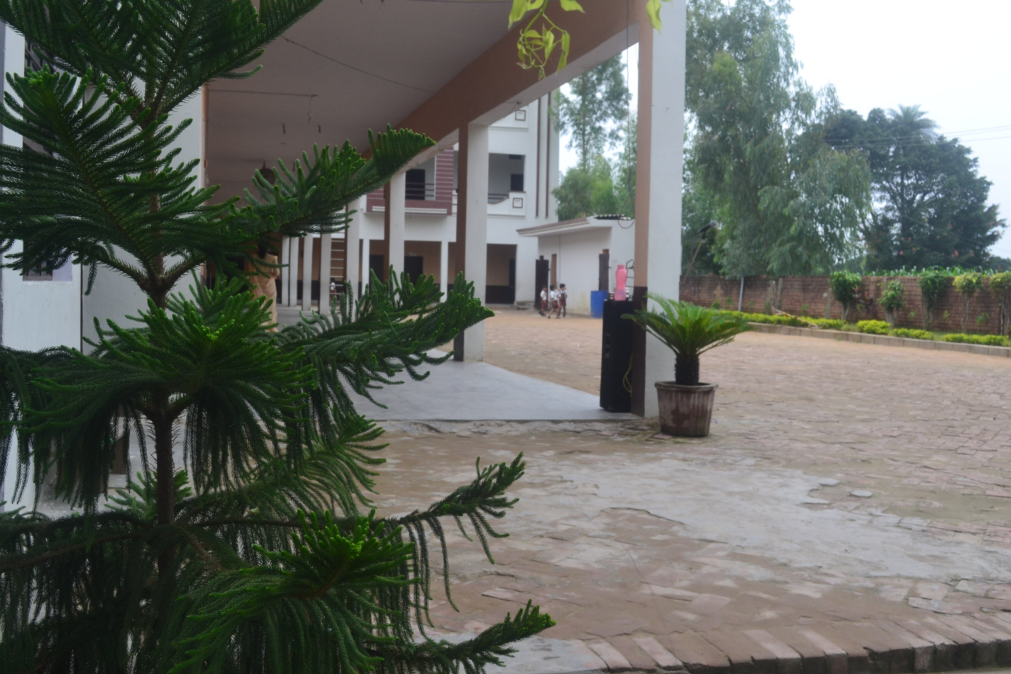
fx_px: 1095
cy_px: 337
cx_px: 506
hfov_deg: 49.6
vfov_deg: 34.2
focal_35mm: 39
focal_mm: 26
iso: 400
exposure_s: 1/160
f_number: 9
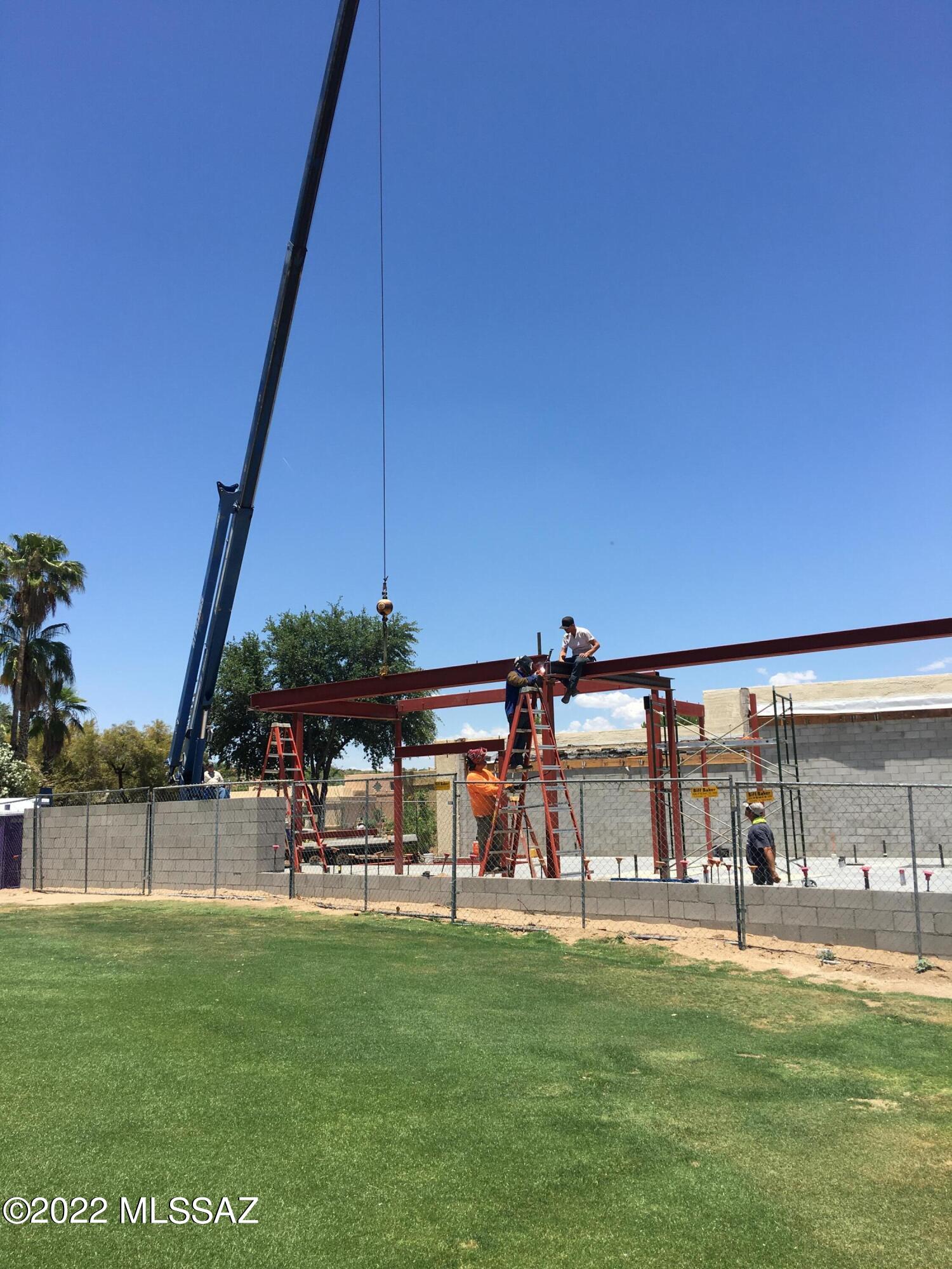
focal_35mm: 29
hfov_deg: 48.2
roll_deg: +1.6
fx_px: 1063
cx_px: 476
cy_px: 634
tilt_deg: +11.3
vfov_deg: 61.7
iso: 25
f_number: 2.2
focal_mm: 4.15
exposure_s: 1/1570
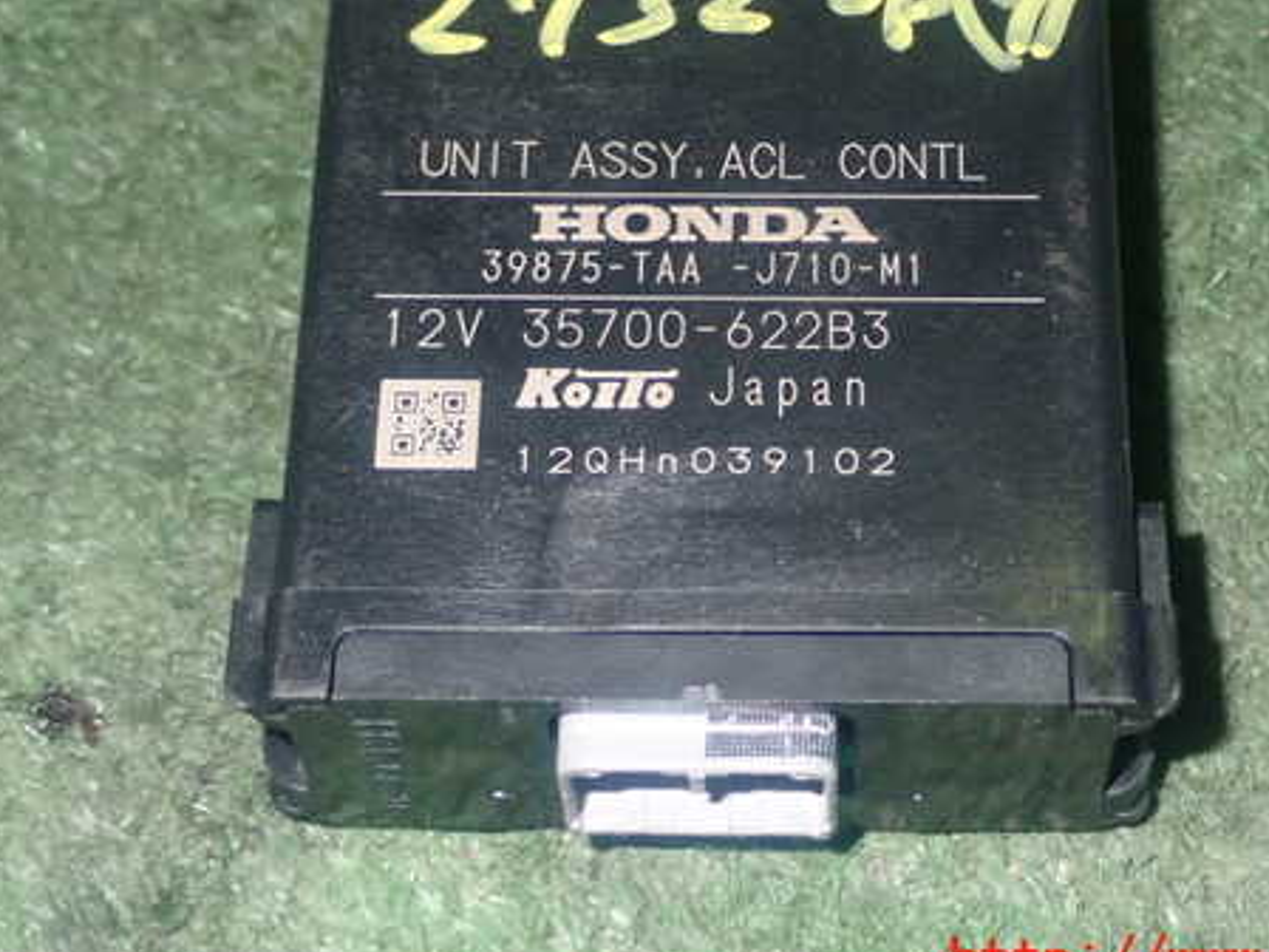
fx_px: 3043
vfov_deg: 17.8
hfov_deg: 23.5
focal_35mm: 83
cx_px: 739
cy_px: 363
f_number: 10
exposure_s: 1/60
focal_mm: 11.09
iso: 800
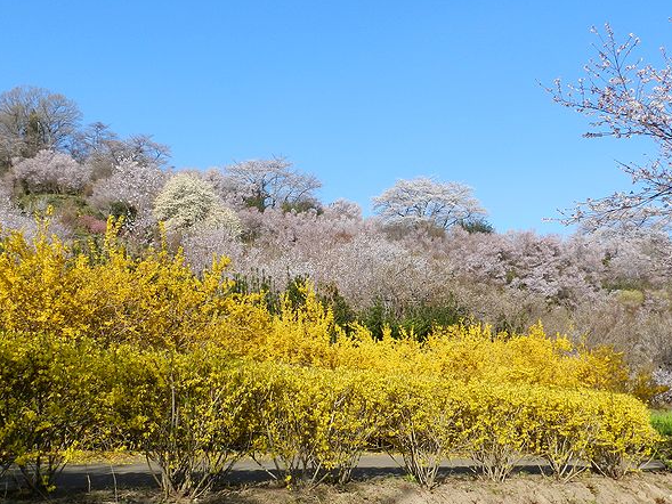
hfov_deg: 48.9
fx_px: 738
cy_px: 259
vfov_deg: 37.7
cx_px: 301
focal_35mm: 38
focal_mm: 5.6
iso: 200
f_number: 3.7
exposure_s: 1/1500
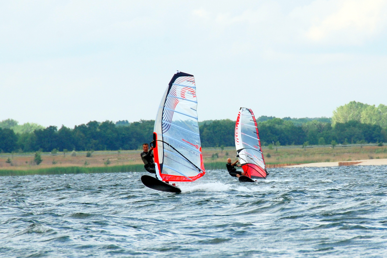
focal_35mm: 300
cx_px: 194
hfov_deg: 6.9
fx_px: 3223
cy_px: 129
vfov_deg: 4.6
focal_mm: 200
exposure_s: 1/200
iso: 200
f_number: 10
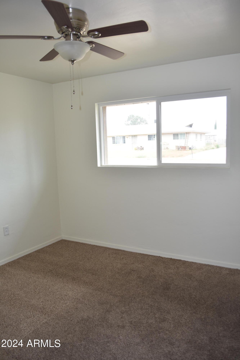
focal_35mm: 27
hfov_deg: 47.9
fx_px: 270
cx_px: 120
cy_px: 180
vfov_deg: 67.4
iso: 200
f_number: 4.5
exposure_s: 1/80
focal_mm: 18
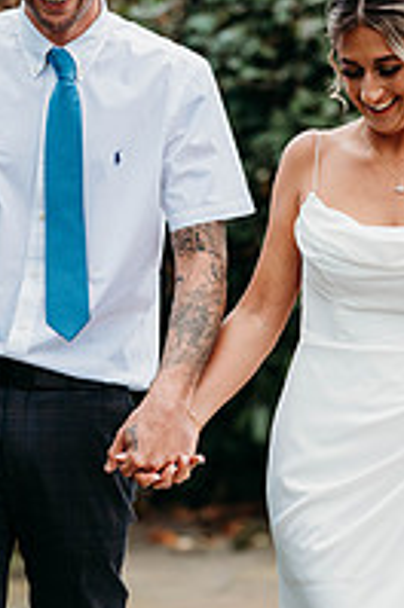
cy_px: 455
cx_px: 252
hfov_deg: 7.1
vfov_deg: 10.7
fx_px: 3243
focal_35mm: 192
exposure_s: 1/1600
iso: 100
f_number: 1.8
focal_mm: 85
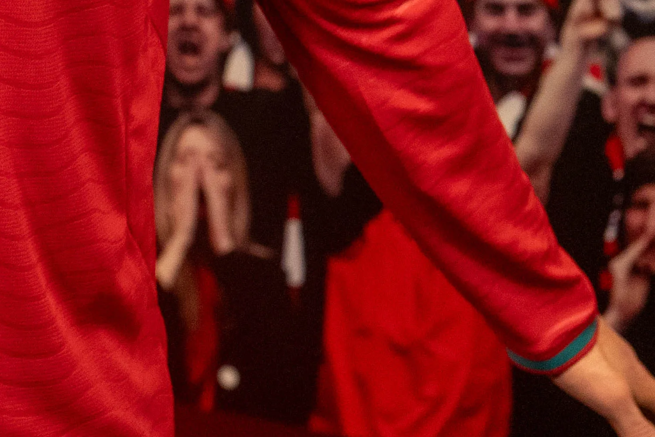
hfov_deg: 8.6
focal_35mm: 235
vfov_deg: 5.8
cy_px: -260
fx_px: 4275
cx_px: -276
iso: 1250
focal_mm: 50
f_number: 3.2
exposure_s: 1/200
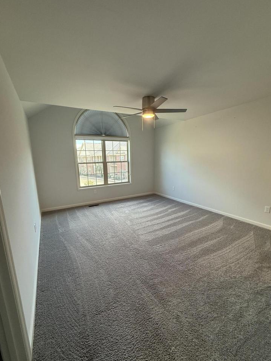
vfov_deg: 98.1
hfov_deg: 81.7
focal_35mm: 15
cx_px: 130
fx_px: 157
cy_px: 191
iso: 160
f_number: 2.2
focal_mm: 2.22
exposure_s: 1/120
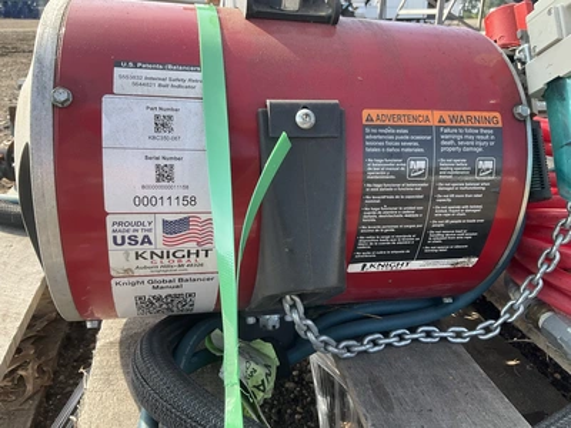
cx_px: 286
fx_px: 478
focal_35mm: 29
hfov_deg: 61.7
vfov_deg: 48.2
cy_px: 214
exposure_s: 1/370
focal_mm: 3
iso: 25
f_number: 1.8
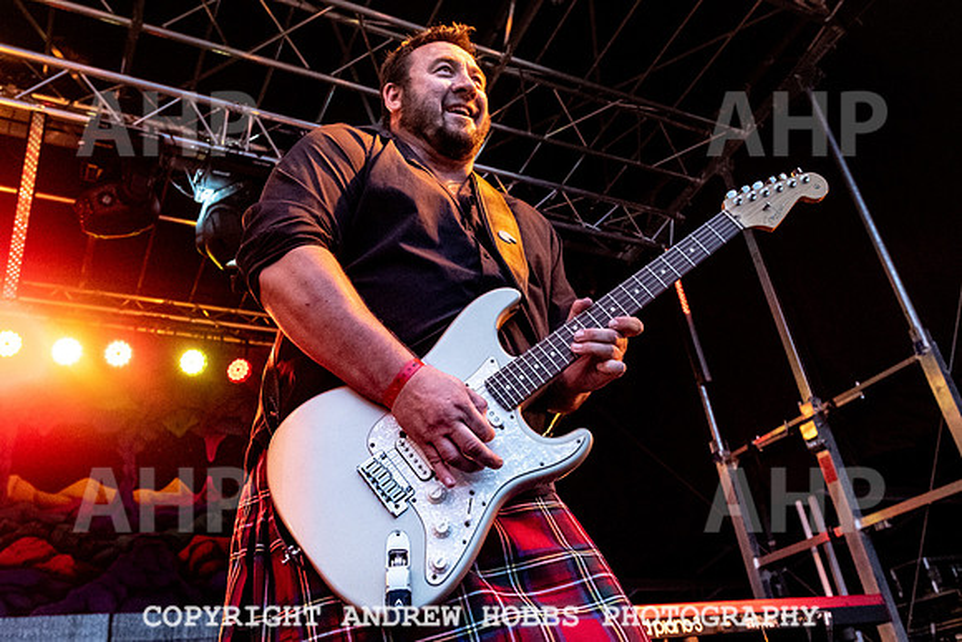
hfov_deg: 59.5
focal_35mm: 31
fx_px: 842
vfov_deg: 41.7
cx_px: 485
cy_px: 324
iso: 8000
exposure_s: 1/1000
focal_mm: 24
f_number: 5.6
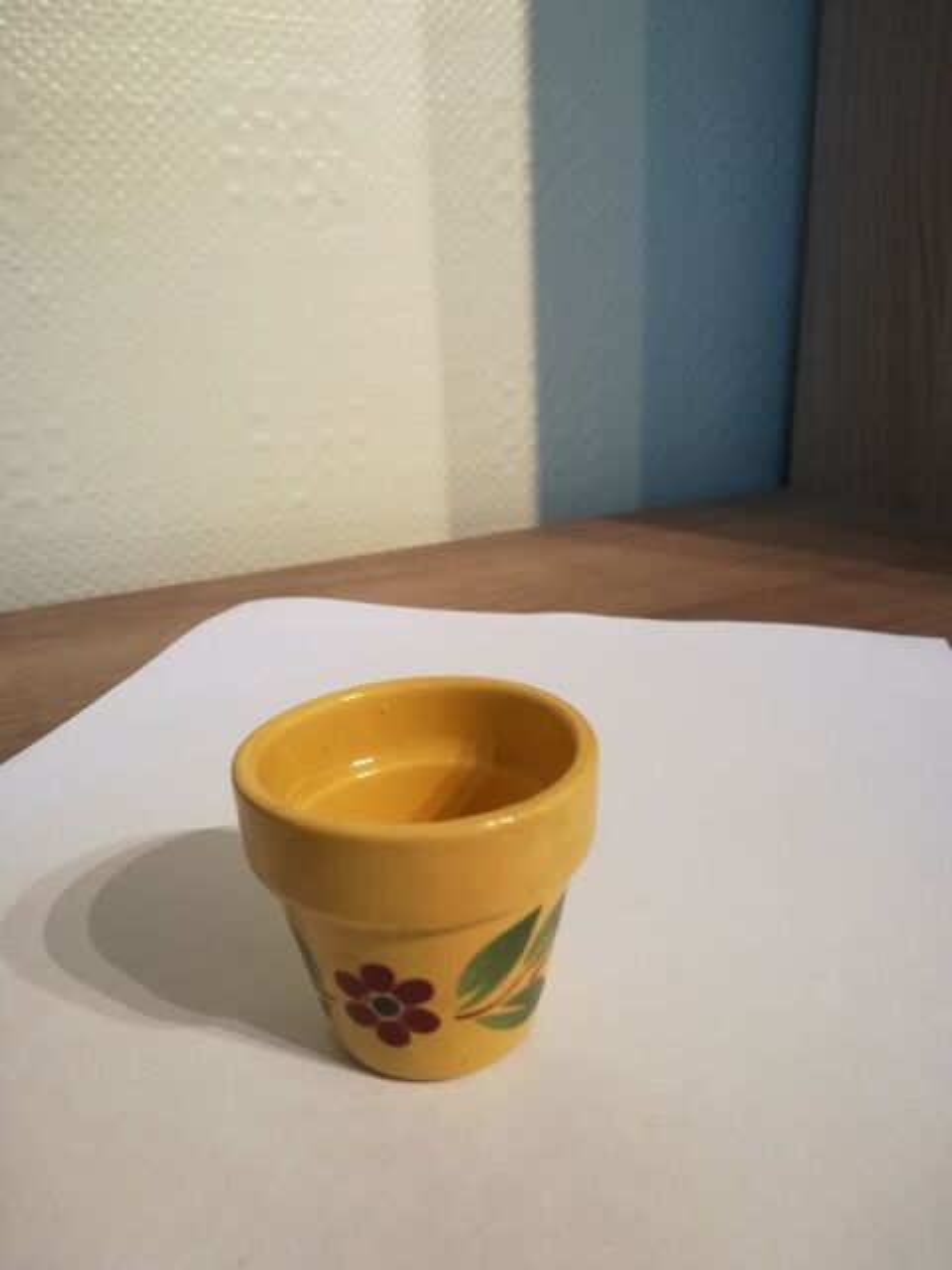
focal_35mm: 26
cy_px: 635
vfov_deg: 67.3
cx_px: 476
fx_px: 953
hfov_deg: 53.1
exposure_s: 1/25
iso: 400
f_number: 2.2
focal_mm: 3.83
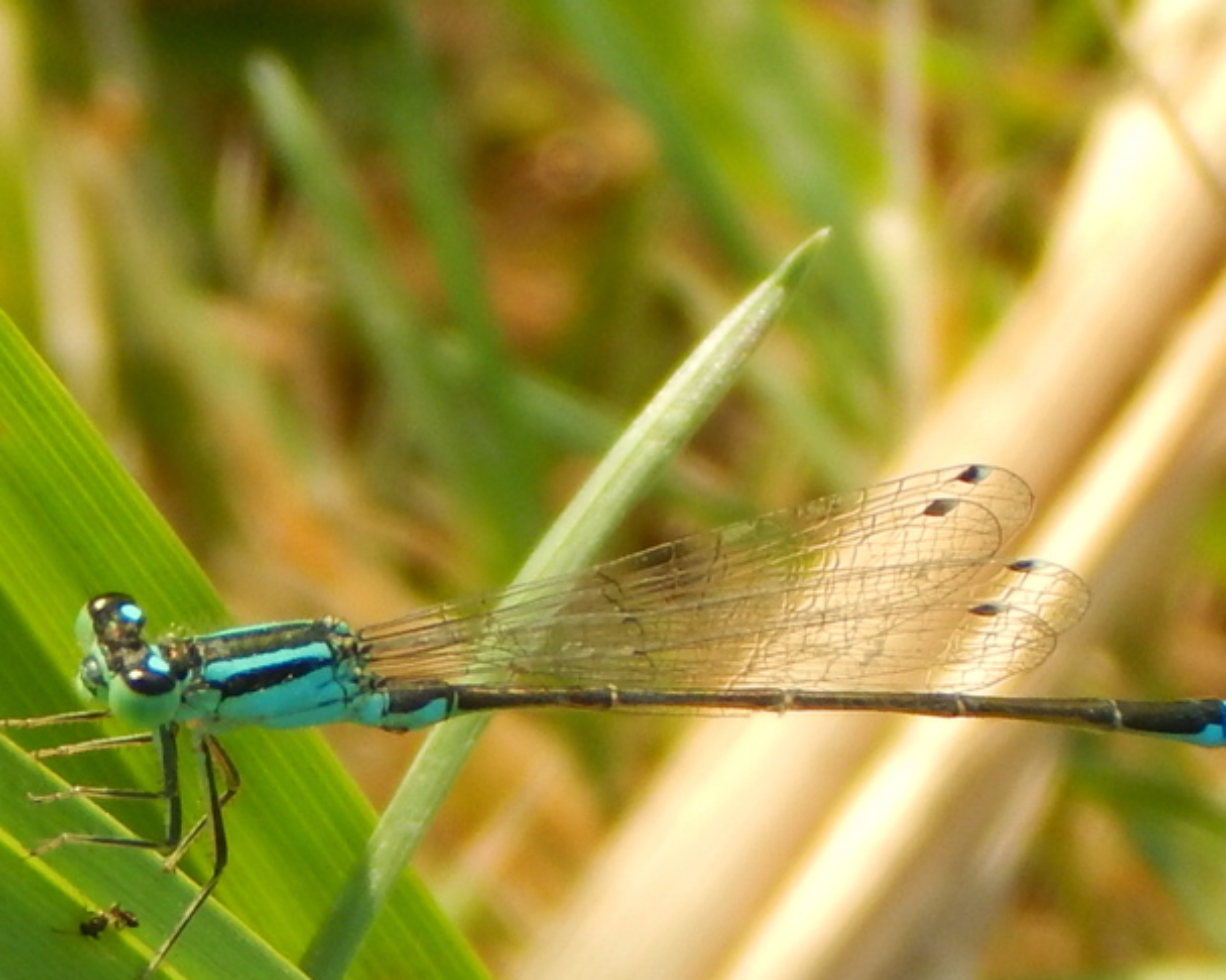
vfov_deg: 3.3
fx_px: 17194
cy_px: 611
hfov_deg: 4.1
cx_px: 735
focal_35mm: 474
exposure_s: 1/250
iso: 125
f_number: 5.7
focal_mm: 62.2
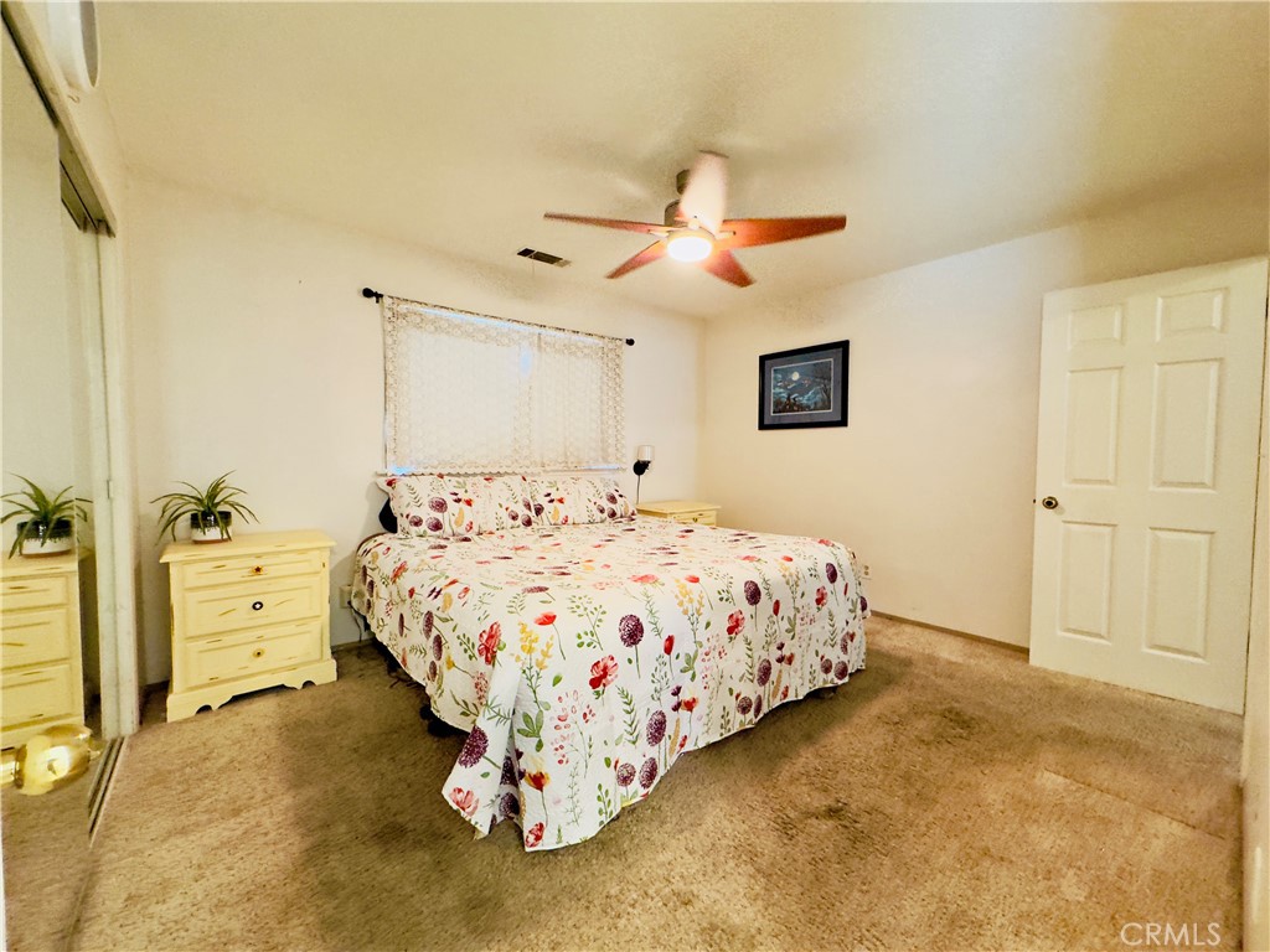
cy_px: 476
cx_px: 635
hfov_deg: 102.1
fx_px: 514
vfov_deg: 85.7
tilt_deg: -2.9
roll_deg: -0.8
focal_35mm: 14
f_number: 2.2
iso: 640
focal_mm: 2.22
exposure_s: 1/60
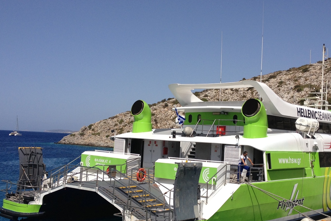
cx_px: 192
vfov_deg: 26.0
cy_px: 128
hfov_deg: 38.1
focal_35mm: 52
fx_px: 478
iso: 50
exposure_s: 1/2762
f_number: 2.4
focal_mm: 4.28
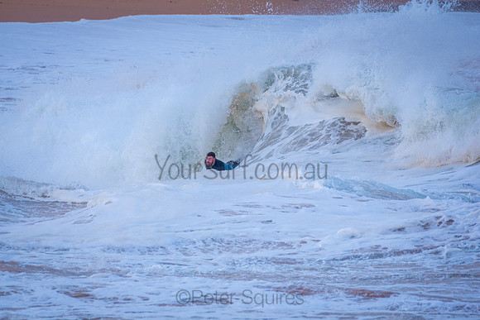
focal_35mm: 750
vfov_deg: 1.8
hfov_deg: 2.7
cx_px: 240
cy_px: 160
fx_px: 10002
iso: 200
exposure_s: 1/640
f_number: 6.3
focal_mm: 500
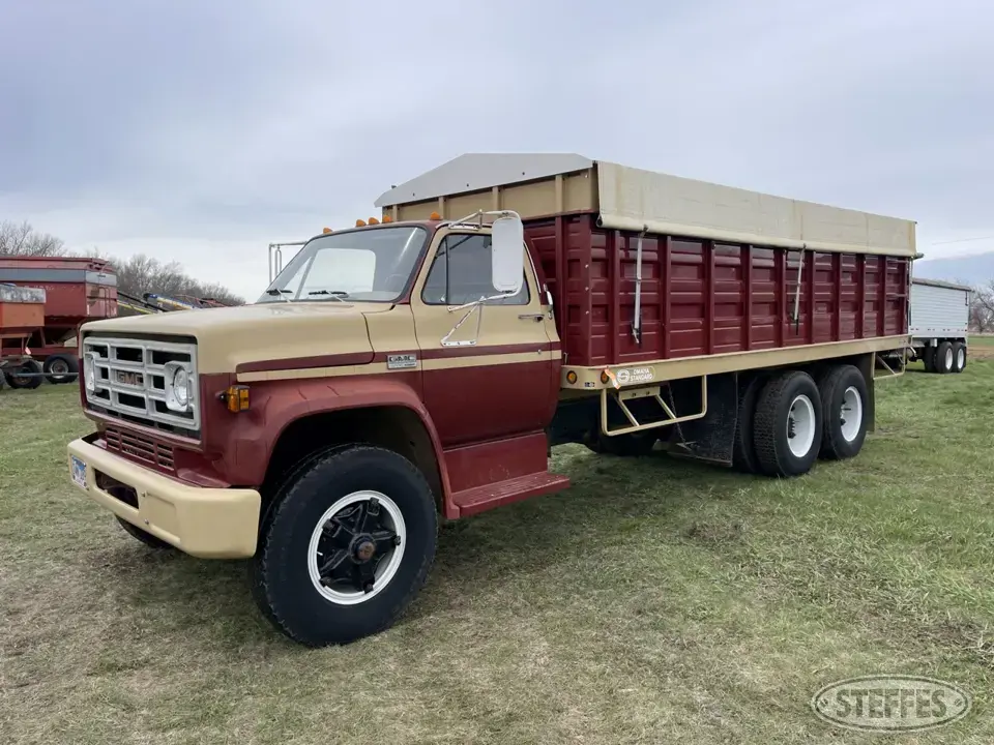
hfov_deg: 69.4
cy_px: 372
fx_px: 718
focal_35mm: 25
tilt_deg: -0.6
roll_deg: +2.6
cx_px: 497
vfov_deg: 54.9
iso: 32
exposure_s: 1/3257
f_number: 1.6
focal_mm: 5.1
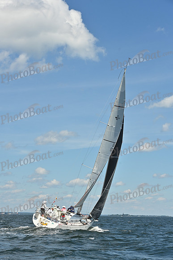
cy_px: 130
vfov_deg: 27.0
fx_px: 540
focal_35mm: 75
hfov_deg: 18.2
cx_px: 86
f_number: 9
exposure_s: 1/1250
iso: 250
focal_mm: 75
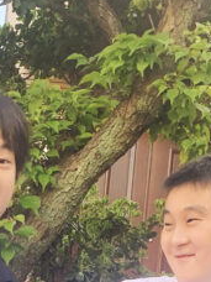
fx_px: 951
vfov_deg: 15.2
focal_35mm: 117
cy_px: 460
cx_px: -138
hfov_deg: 11.9
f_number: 1.8
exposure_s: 1/121
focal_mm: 4.25
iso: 32
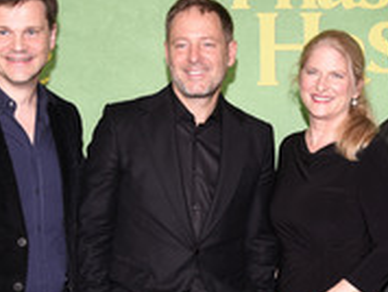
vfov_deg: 19.9
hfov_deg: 26.1
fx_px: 819
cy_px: 251
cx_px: 313
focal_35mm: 73
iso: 500
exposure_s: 1/125
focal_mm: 30
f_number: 6.3
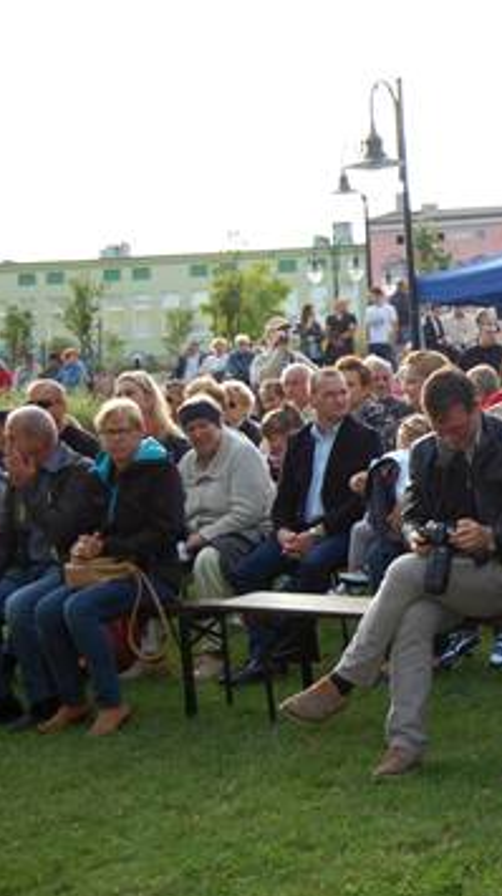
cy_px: 430
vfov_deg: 25.0
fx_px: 2017
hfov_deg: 13.8
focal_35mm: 85
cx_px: 593
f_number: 4.5
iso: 400
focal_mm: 32
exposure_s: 1/400
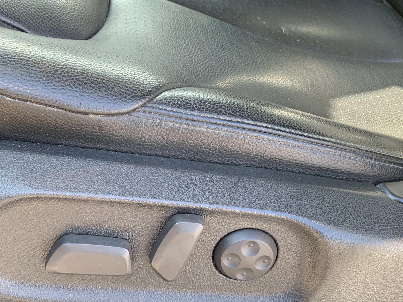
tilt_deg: -51.1
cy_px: 237
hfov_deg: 44.0
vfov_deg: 33.5
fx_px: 489
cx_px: 125
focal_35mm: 42
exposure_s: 1/96
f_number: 1.8
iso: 100
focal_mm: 4.25
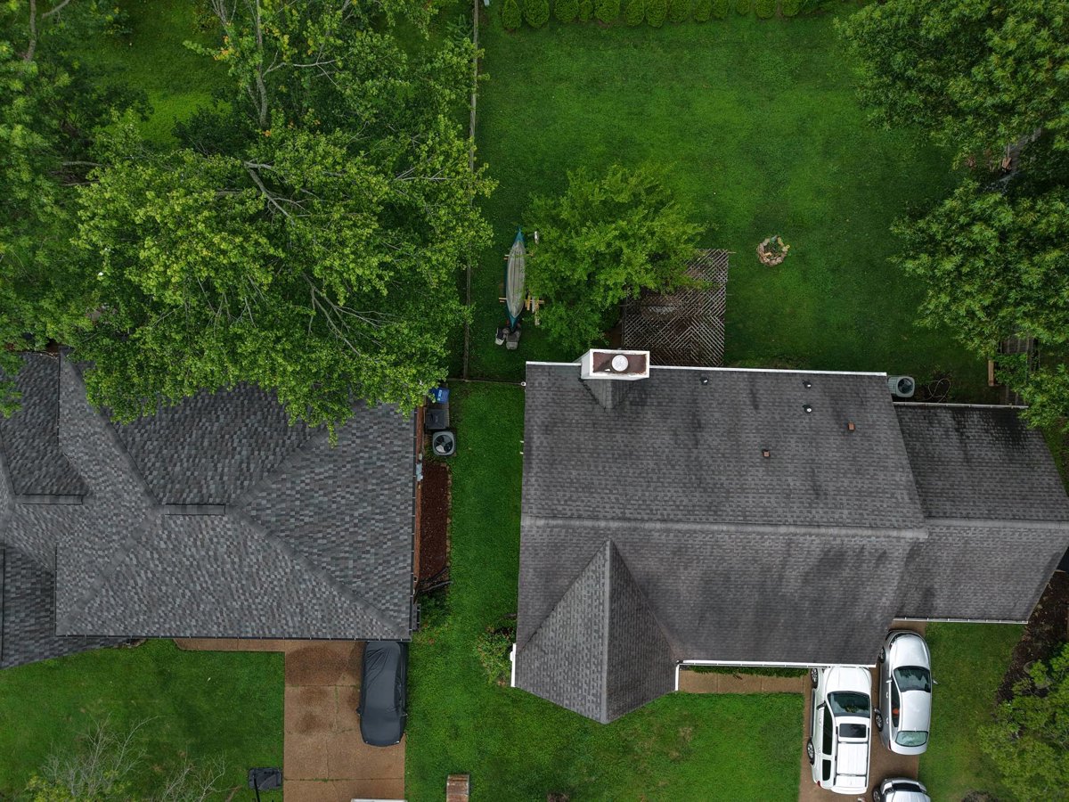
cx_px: 534
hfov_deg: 71.6
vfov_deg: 56.8
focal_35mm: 24
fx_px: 741
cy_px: 401
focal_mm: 8.67
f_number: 1.8
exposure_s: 1/1250
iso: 100
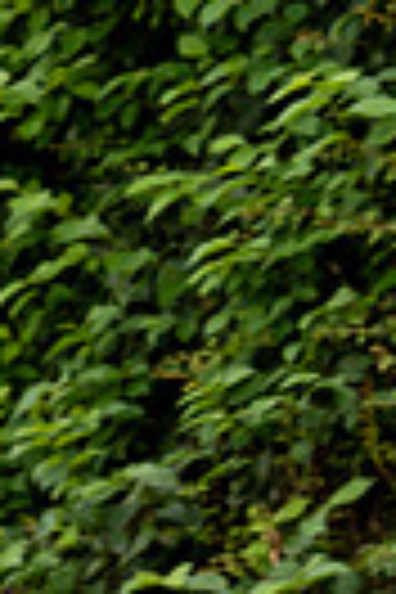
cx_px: -687
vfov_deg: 4.2
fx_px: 8084
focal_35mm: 490
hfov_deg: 2.8
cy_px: 34
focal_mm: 78
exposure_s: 1/400
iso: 320
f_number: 3.2
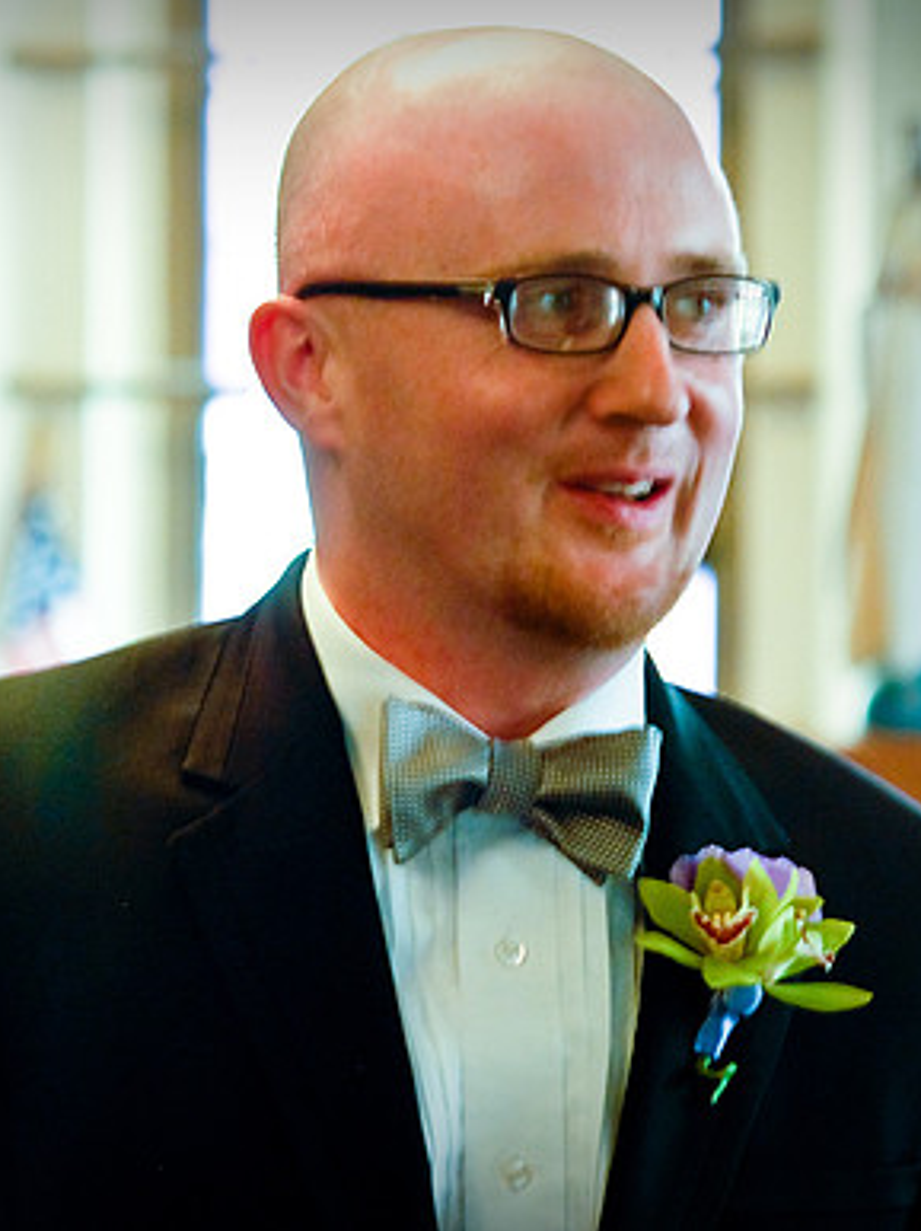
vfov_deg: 9.1
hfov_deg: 6.8
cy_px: 616
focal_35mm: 217
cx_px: 143
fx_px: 7707
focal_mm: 100
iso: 640
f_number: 2.8
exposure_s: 1/30
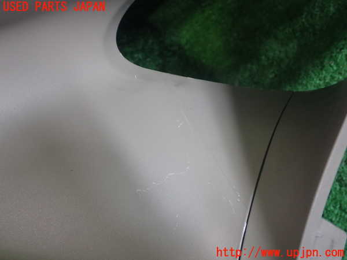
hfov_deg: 42.9
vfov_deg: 32.9
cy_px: 130
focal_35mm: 44
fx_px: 441
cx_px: 174
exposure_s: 1/50
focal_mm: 7.84
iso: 200
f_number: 2.9
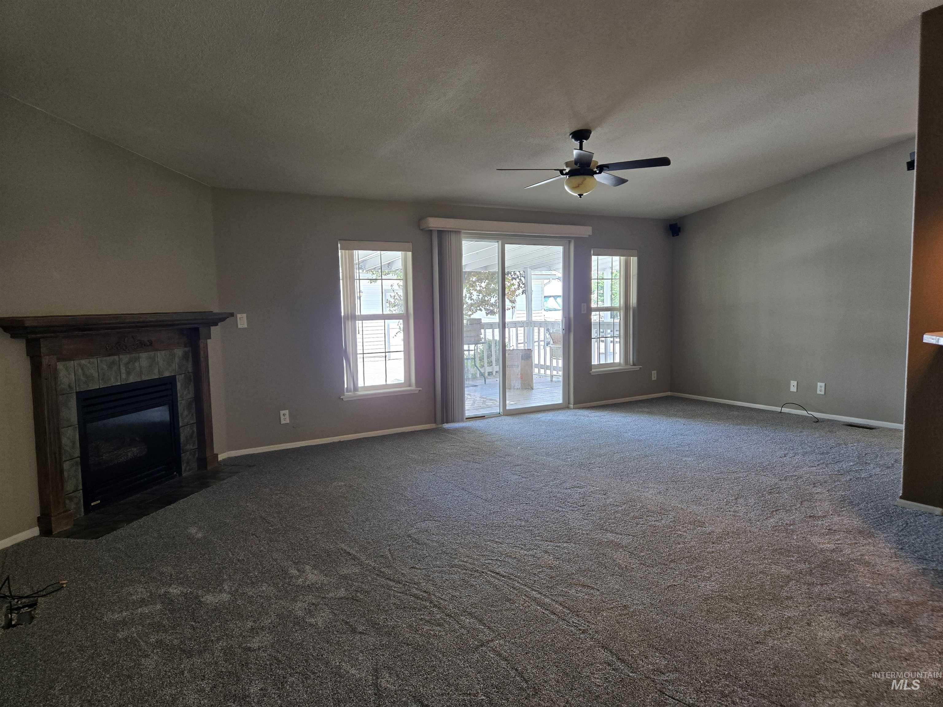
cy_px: 354
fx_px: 627
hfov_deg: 73.9
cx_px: 472
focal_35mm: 23
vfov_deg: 58.9
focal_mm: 5.4
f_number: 1.8
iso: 160
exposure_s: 1/120
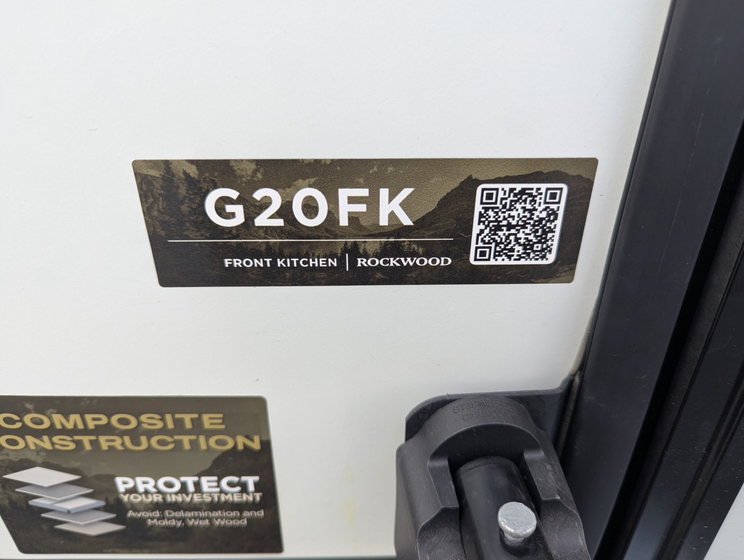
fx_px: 516
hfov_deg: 71.5
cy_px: 280
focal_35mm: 24
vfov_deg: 56.9
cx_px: 372
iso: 67
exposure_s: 1/455
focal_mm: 6.81
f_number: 1.85
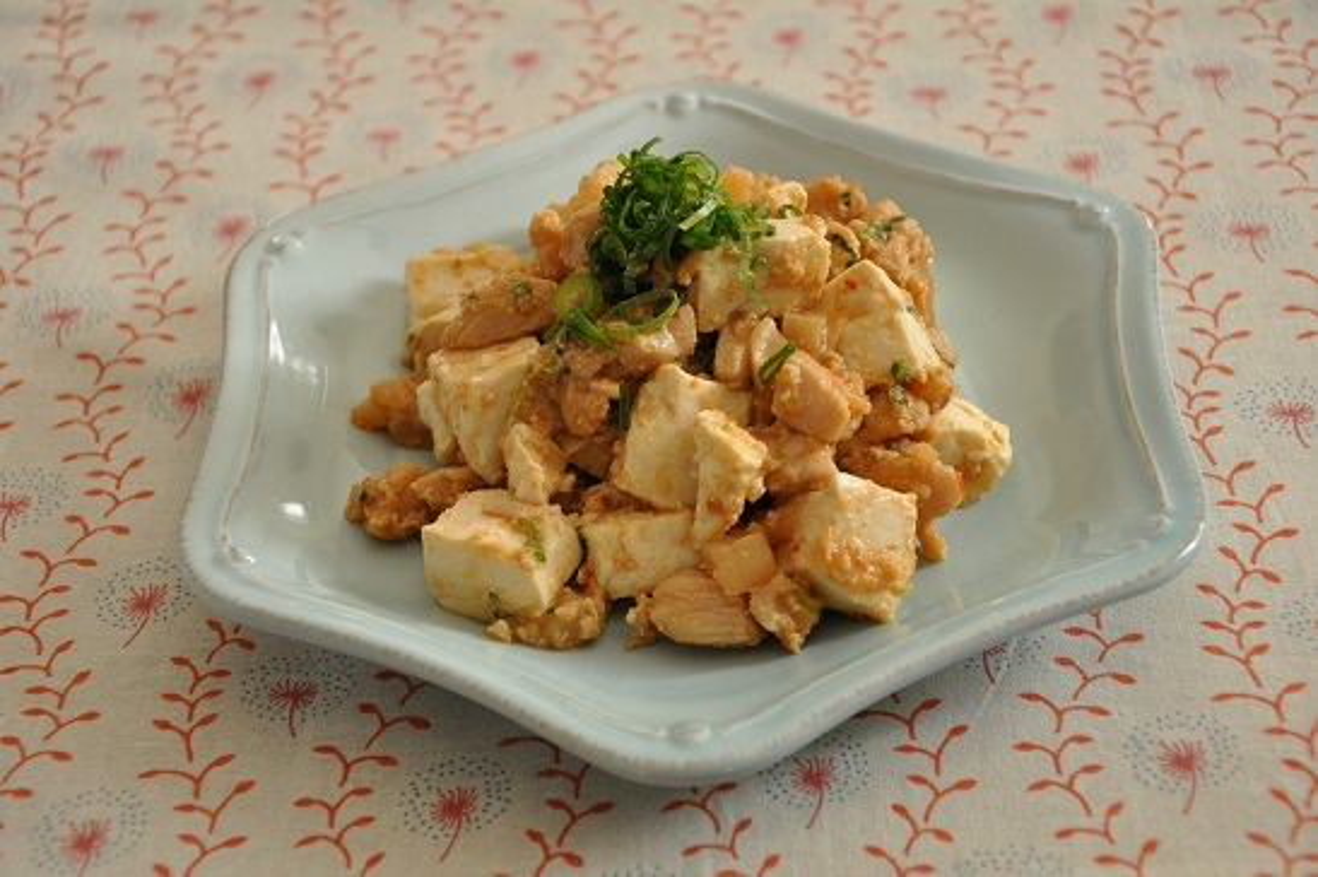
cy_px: 438
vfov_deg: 17.5
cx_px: 659
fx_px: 2854
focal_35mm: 78
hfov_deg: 26.0
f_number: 5
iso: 1600
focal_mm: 52
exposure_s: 1/125
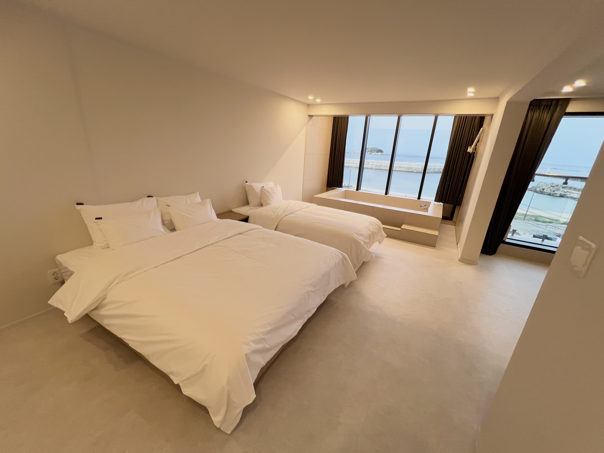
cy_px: 226
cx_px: 302
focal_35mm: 13
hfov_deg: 106.2
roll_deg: -5.2
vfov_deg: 89.9
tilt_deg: -21.0
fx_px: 227
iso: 160
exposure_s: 1/120
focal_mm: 1.57
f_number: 1.8
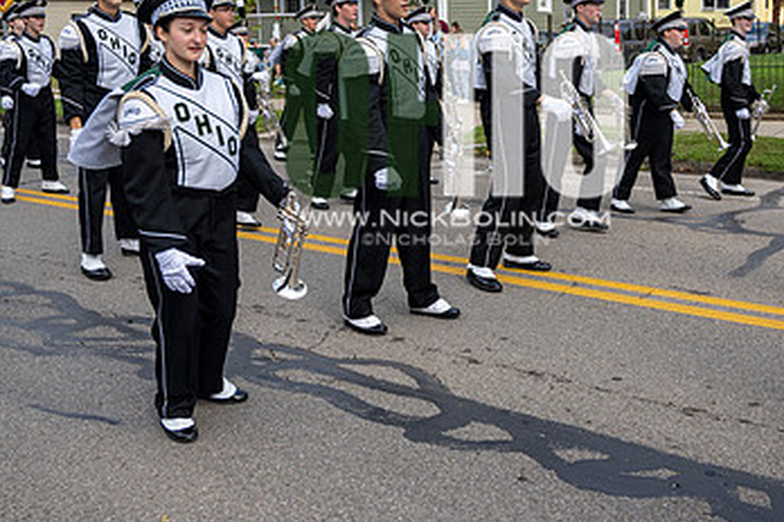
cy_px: 138
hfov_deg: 48.3
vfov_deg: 32.8
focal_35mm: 40
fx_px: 871
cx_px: 455
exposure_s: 1/1600
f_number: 4
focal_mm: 24
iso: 125
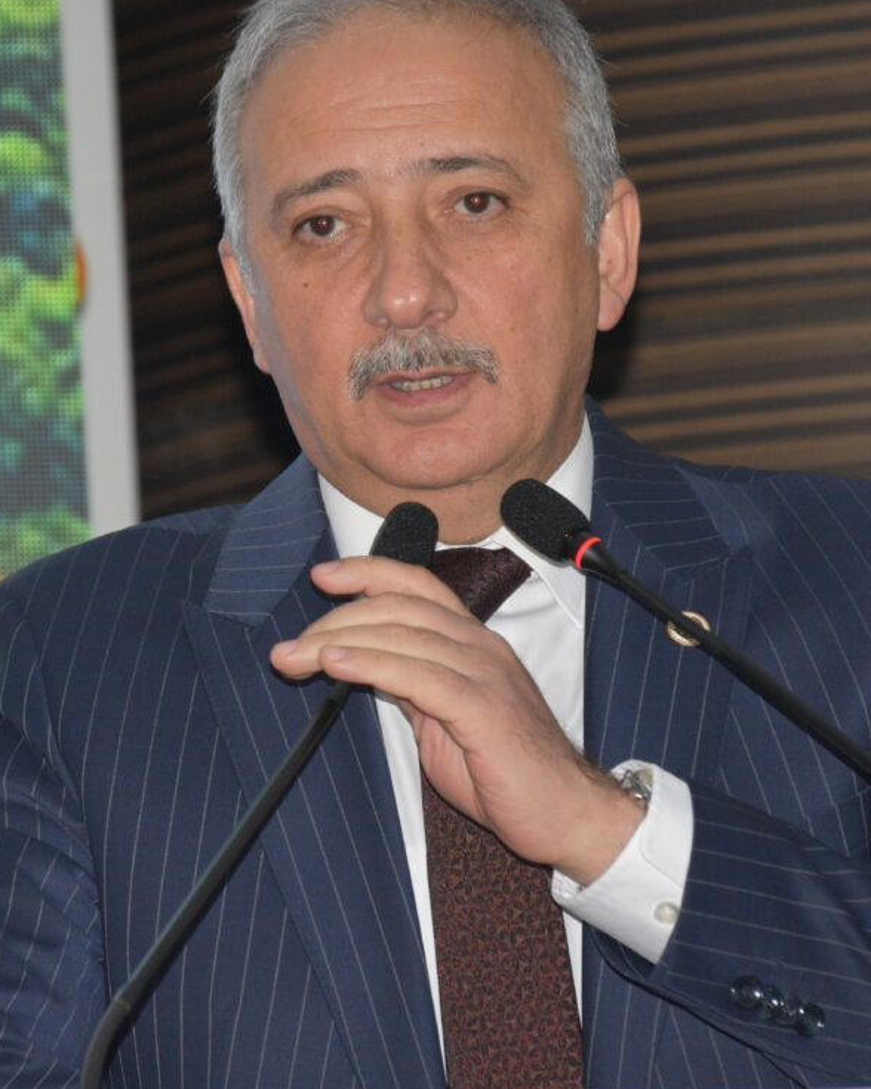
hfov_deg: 4.5
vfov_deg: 5.6
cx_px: 278
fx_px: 11052
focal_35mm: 343
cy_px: 496
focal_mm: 140
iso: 1400
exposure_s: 1/60
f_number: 5.6
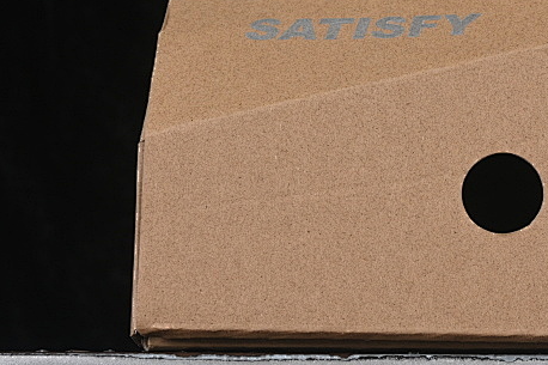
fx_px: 2693
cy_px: 87
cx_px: 511
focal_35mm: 177
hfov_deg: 11.5
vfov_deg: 7.7
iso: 160
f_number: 8
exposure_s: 1/80
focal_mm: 50
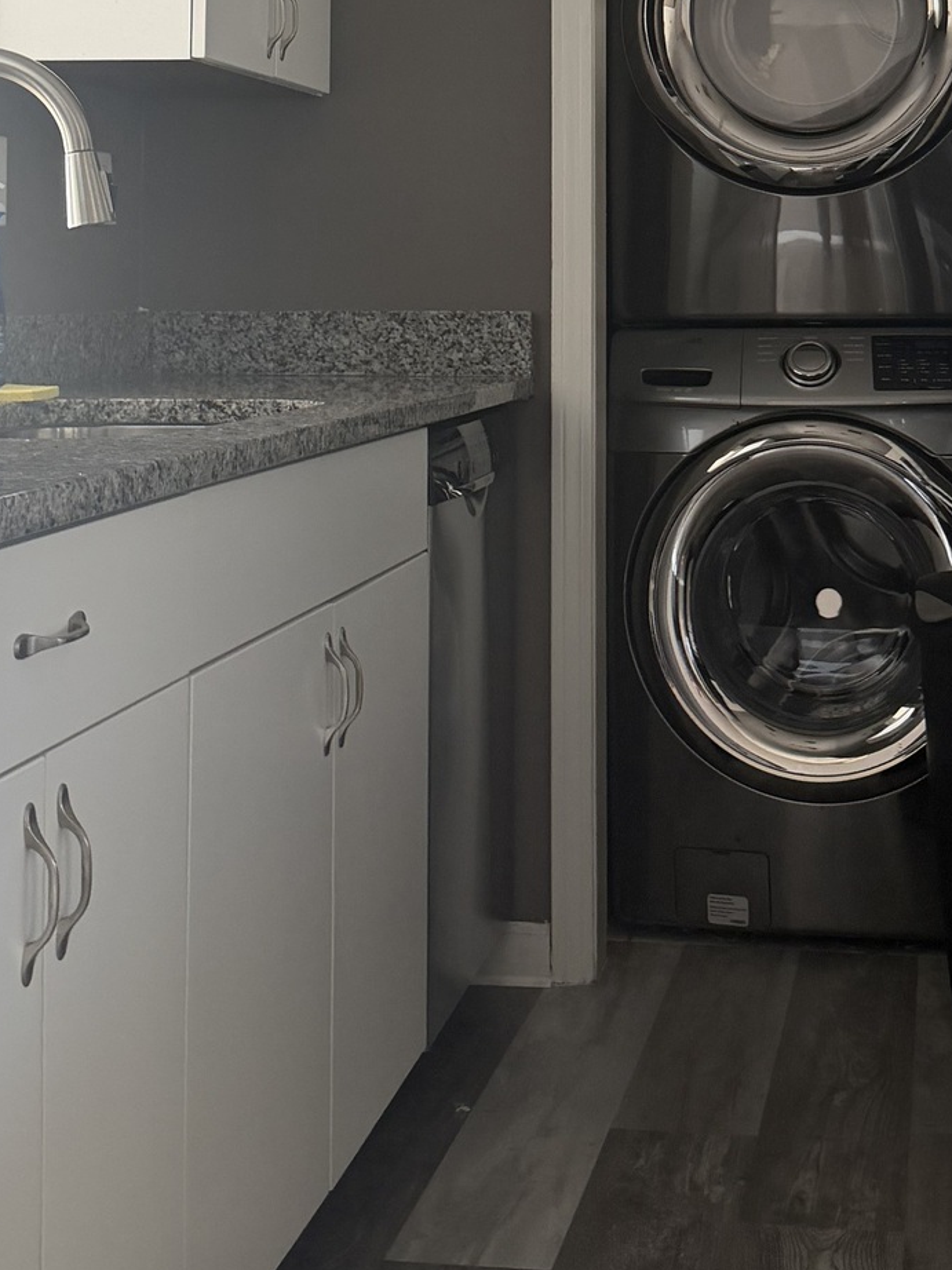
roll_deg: -0.7
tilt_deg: +2.4
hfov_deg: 24.4
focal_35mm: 60
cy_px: 142
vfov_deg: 30.8
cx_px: 510
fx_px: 2201
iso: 200
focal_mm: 6.76
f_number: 1.78
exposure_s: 1/69
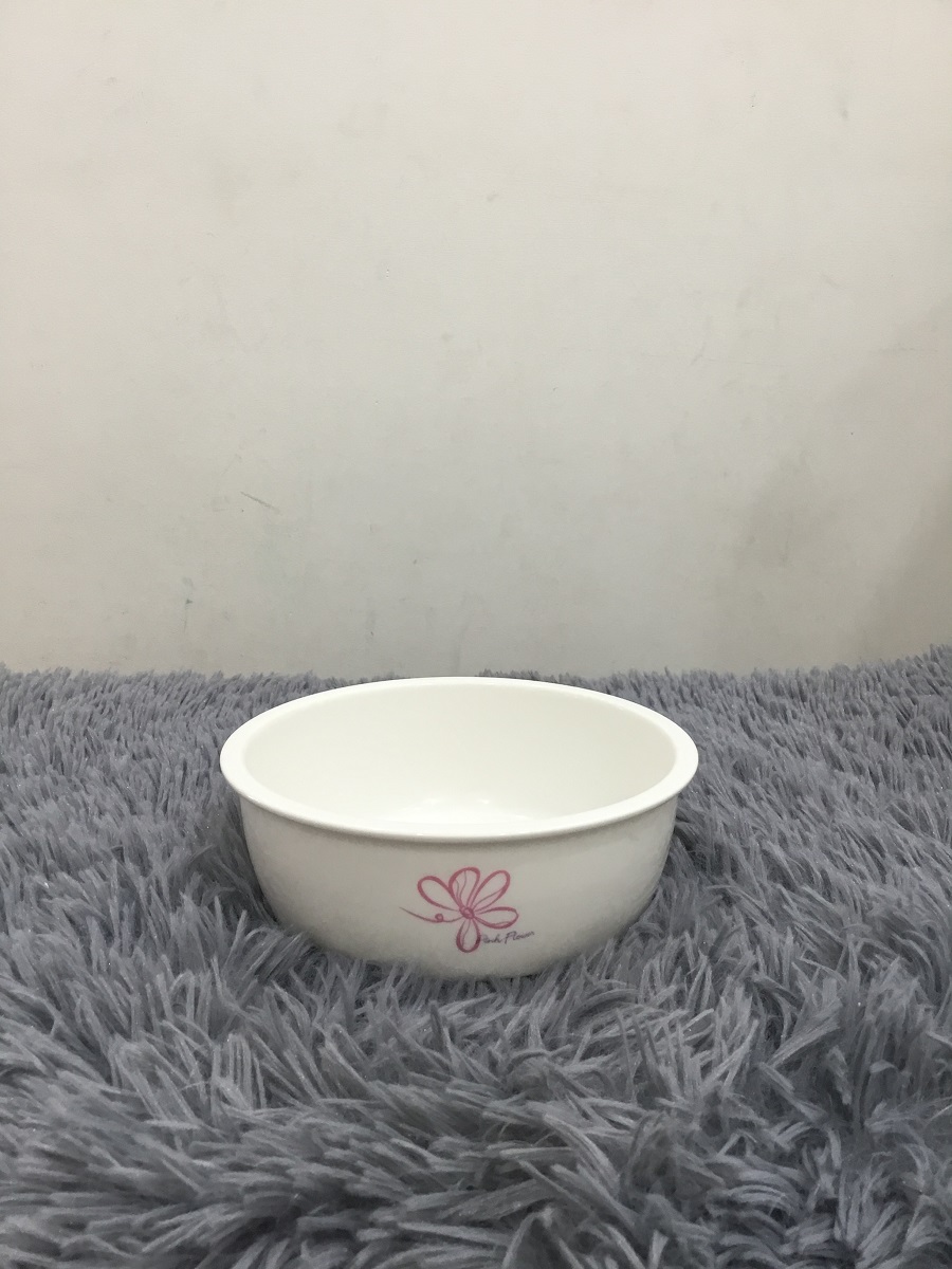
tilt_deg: -13.6
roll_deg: +0.7
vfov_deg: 58.4
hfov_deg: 45.4
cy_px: 634
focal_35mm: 31
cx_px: 476
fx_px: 1137
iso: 64
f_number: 2.4
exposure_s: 1/33
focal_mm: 3.3
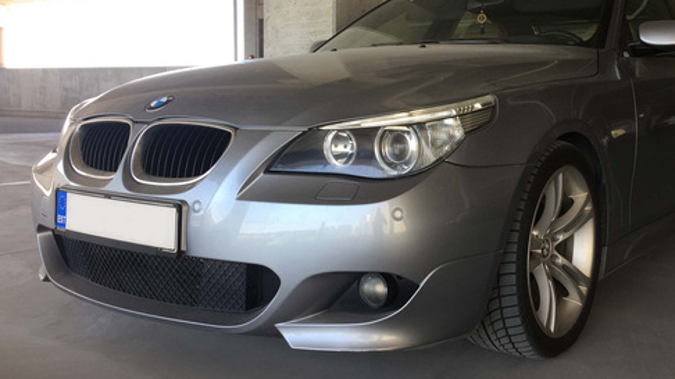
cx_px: 401
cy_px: 151
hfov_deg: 51.3
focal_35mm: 39
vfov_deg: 30.3
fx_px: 698
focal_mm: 4.15
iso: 32
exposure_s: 1/100
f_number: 2.2
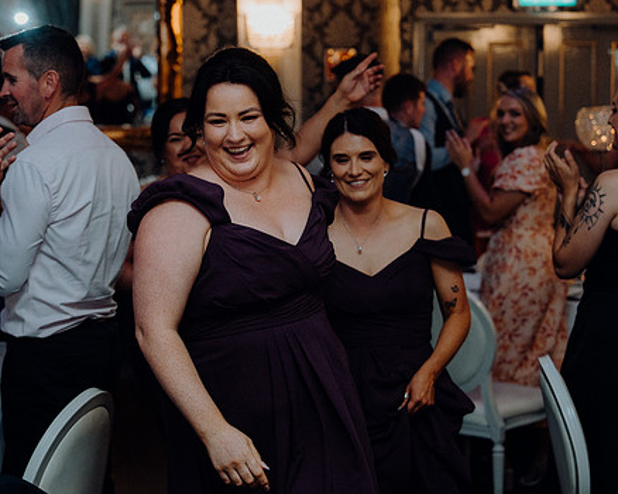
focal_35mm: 87
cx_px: 274
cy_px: 258
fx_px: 1591
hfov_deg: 22.0
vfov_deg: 17.6
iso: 2500
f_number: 3.5
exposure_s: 1/160
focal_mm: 70
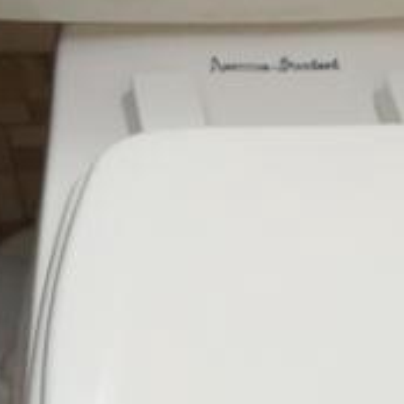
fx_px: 1849
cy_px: -277
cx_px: -406
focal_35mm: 140
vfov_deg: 11.7
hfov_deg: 11.3
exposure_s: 1/160
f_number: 3.2
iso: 1600
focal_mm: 14
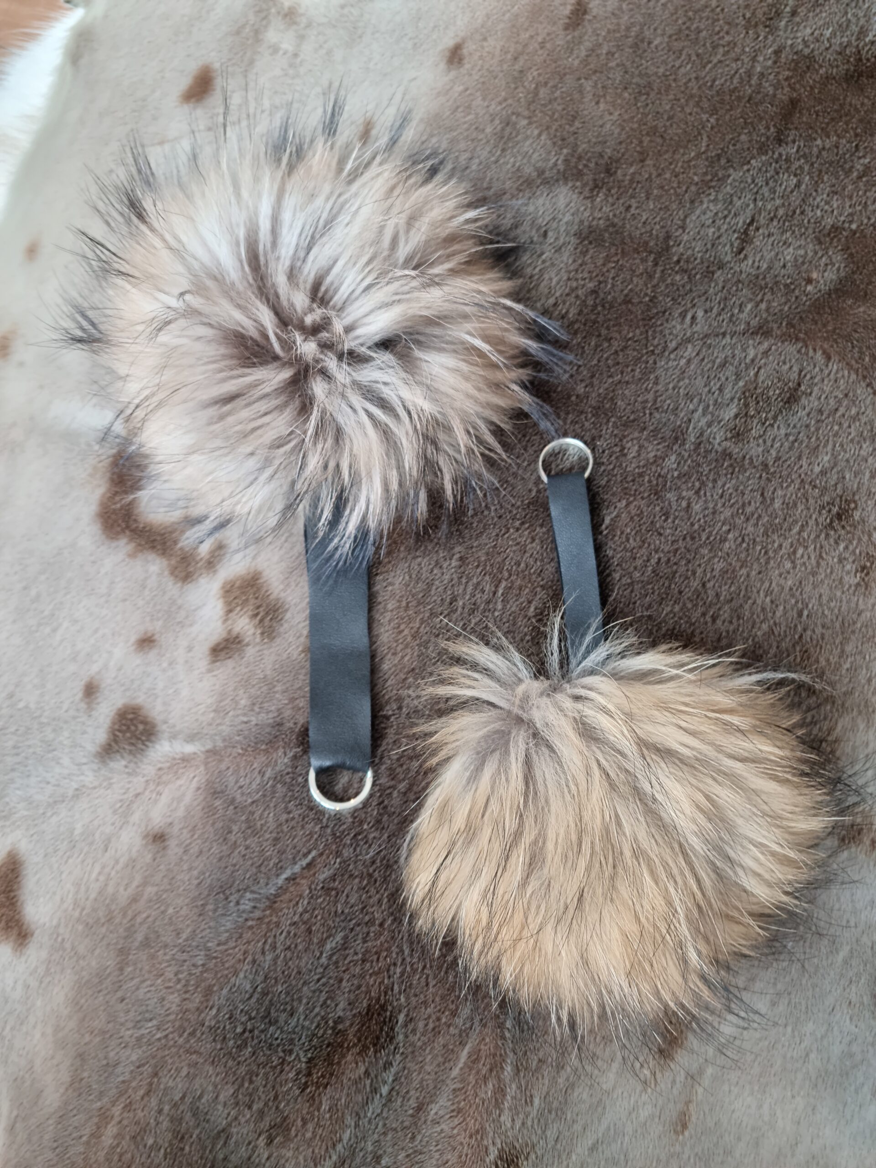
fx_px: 911
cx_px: 438
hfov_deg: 51.4
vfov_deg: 65.3
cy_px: 584
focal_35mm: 27
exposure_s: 1/50
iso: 160
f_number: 2
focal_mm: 5.9
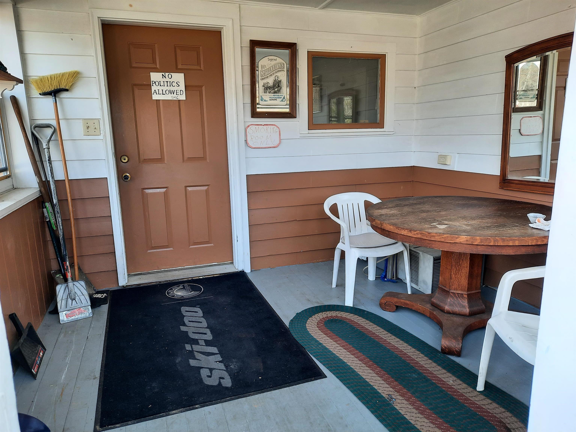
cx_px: 288
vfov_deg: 54.9
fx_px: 416
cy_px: 216
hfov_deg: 69.4
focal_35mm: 25
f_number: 2
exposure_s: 1/60
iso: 40
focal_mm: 4.6
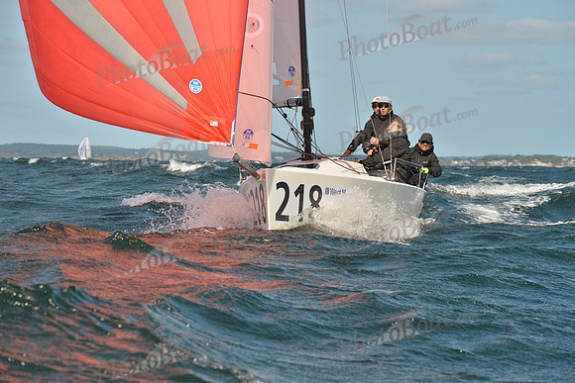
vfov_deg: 11.0
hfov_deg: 16.4
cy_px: 192
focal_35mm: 125
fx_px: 1997
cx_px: 288
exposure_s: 1/1600
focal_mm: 125
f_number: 9
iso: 400
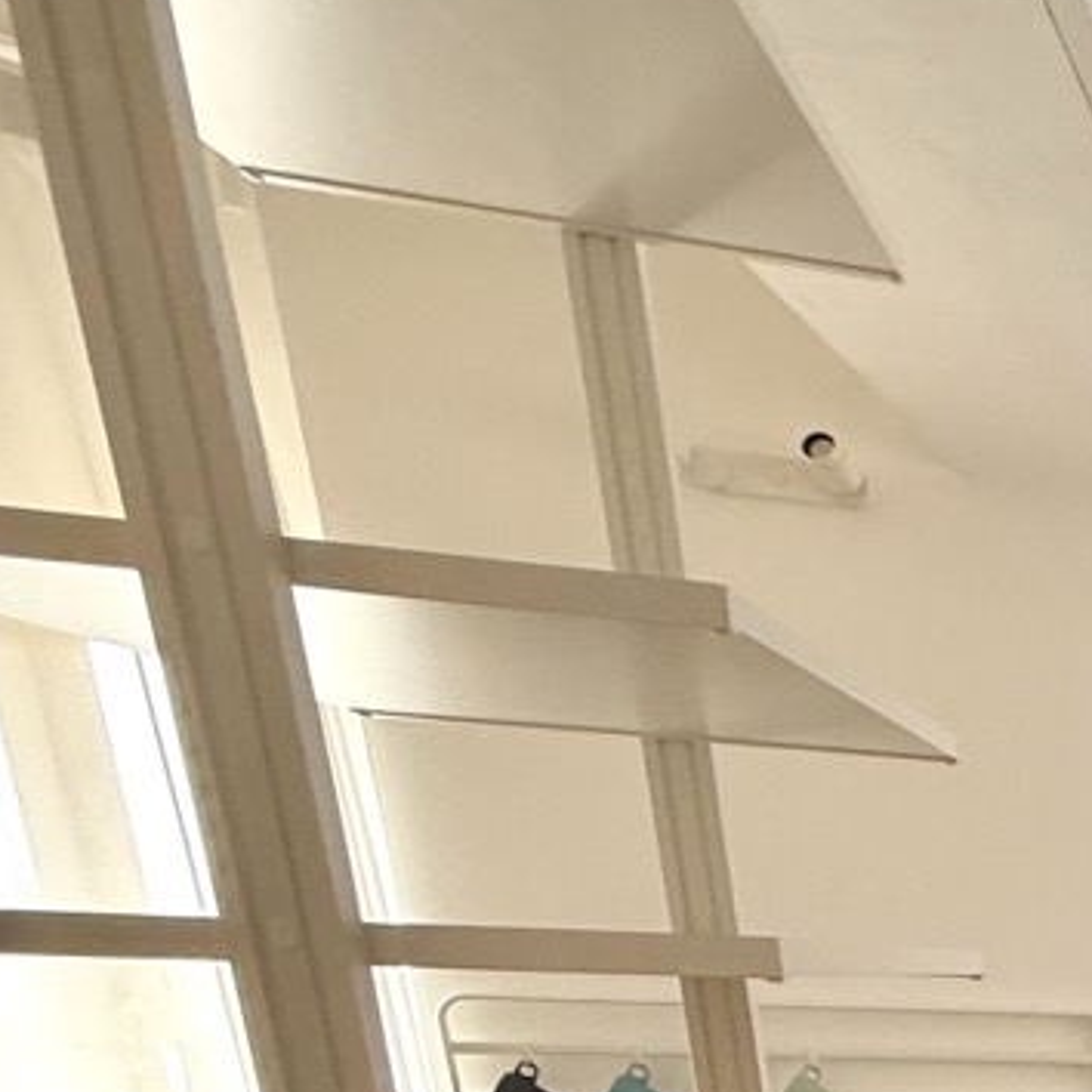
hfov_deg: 21.1
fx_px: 1749
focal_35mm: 49
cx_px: 2030
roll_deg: -2.4
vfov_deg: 27.8
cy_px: 1475
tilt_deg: -14.9
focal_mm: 2.22
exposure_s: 1/99
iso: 200
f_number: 2.2
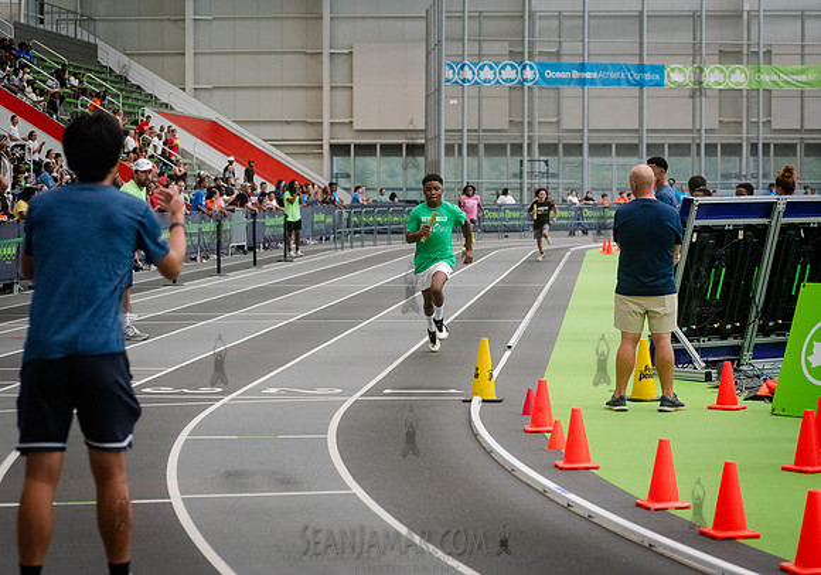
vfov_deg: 15.4
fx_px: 2131
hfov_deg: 21.8
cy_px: 297
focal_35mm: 92
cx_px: 464
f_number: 4
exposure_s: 1/1250
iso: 6400
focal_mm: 80
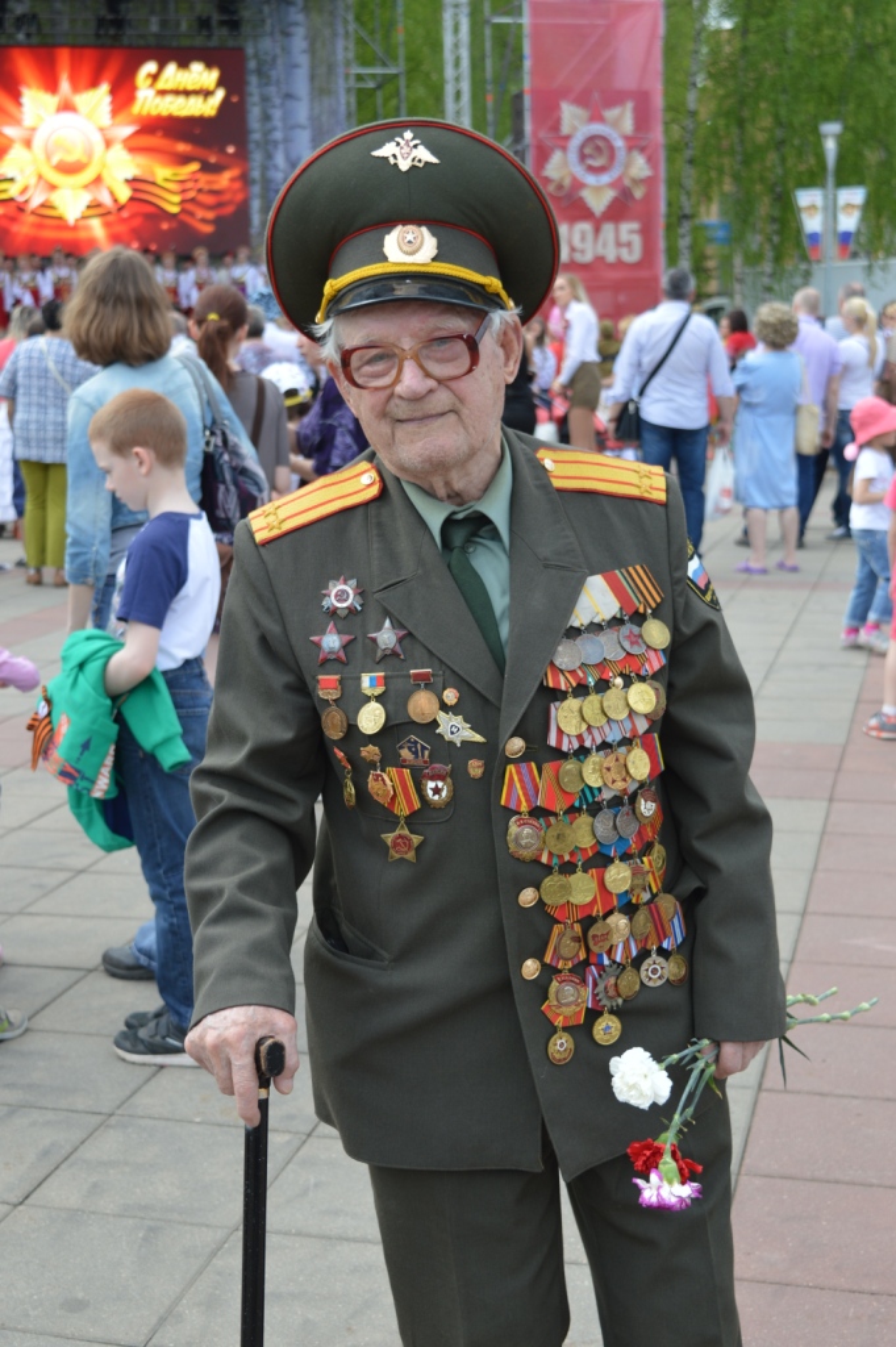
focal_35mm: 51
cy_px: 674
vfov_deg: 38.9
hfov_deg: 26.4
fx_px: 1907
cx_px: 448
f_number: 6.3
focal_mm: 34
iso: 100
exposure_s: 1/160
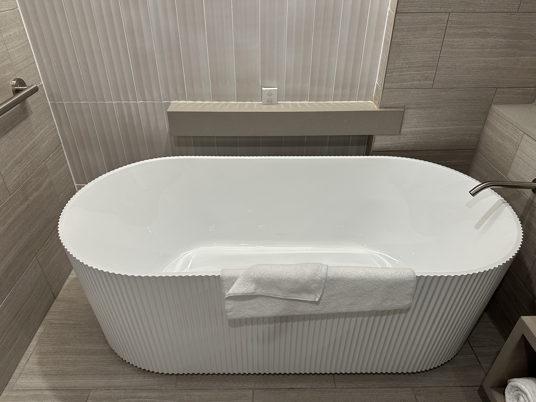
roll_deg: -0.3
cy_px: 201
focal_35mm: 24
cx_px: 268
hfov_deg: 71.6
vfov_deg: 56.8
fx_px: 372
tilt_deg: -33.6
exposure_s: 1/120
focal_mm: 6.86
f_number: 1.78
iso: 160
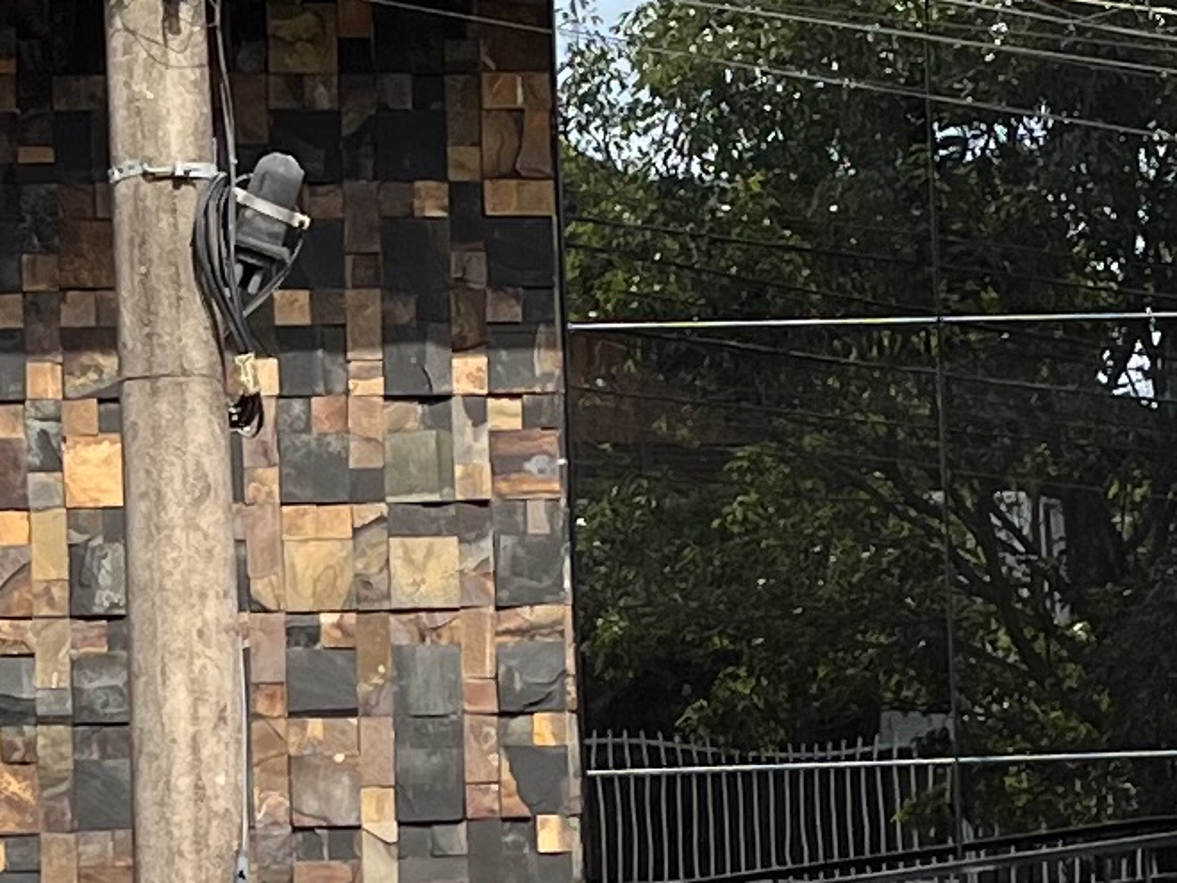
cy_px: 770
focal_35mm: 159
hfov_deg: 12.4
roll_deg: +2.5
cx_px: 409
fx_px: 5405
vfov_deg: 9.3
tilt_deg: +1.6
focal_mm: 5.1
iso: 50
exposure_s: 1/2024
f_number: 1.6
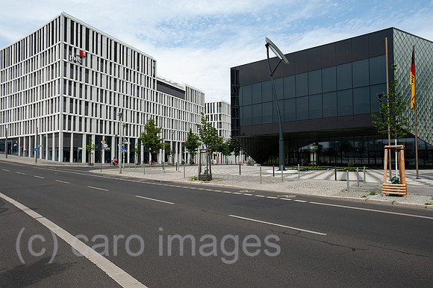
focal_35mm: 24
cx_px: 216
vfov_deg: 53.1
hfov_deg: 73.8
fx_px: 288
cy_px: 144
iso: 200
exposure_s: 1/640
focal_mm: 24
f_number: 8
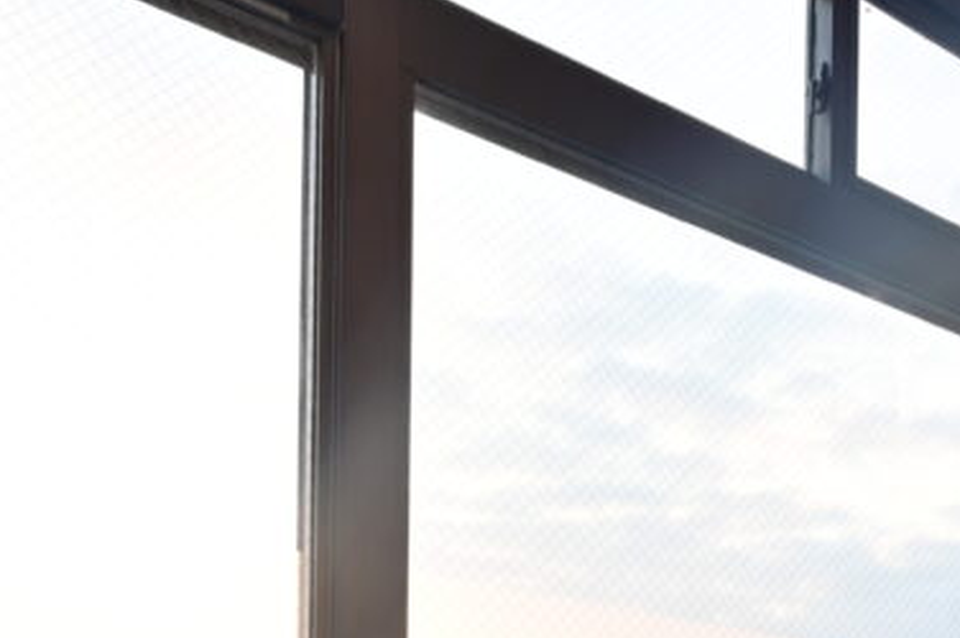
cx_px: 827
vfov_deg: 22.0
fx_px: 1401
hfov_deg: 36.0
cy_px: 911
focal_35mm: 53
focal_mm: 16.5
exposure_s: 1/13
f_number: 11
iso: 500
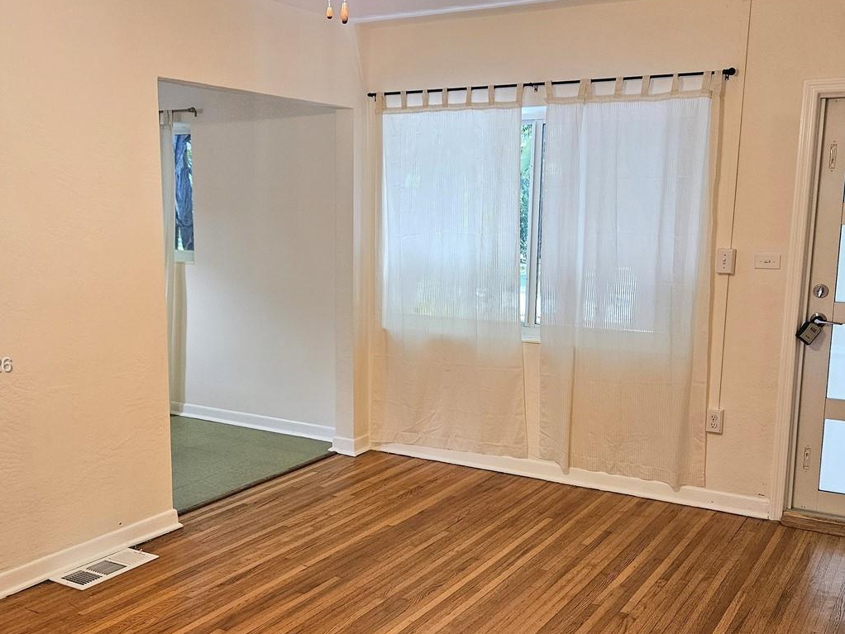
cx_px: 416
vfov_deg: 39.6
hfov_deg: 51.3
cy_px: 366
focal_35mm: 36
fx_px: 879
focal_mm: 5.4
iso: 200
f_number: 1.8
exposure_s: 1/120
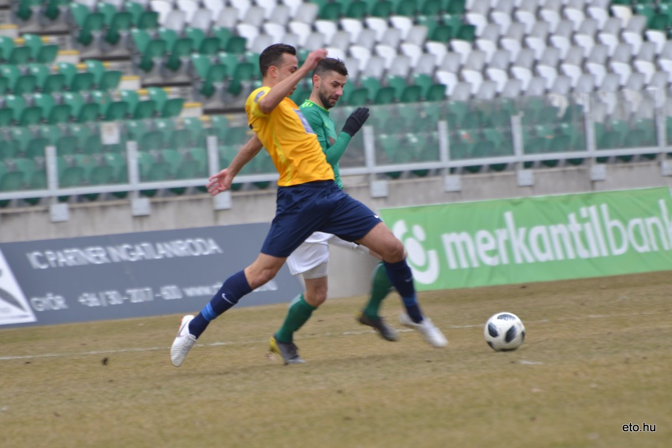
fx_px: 8403
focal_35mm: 450
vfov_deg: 3.1
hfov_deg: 4.6
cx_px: 336
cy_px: 224
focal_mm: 300
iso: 200
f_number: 5.6
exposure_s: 1/200
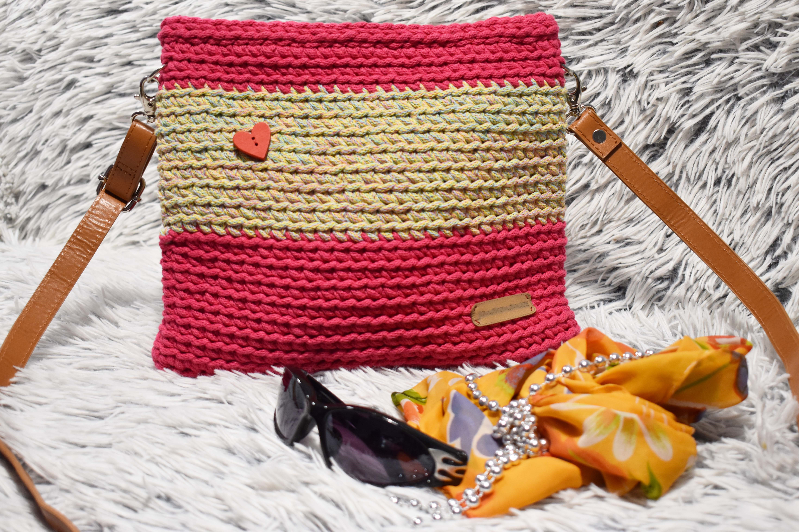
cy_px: 266
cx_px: 400
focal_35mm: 52
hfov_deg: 37.9
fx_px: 1165
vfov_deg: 25.8
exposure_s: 1/60
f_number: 4.5
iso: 900
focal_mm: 35
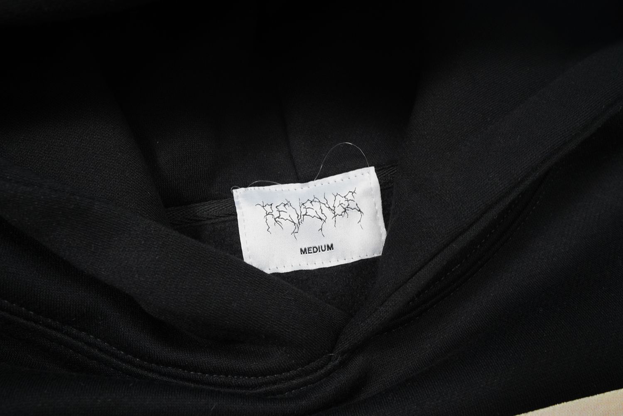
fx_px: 606
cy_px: 208
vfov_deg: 37.9
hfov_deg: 54.4
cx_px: 312
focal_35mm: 35
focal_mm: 35
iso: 1600
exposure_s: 1/100
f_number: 10
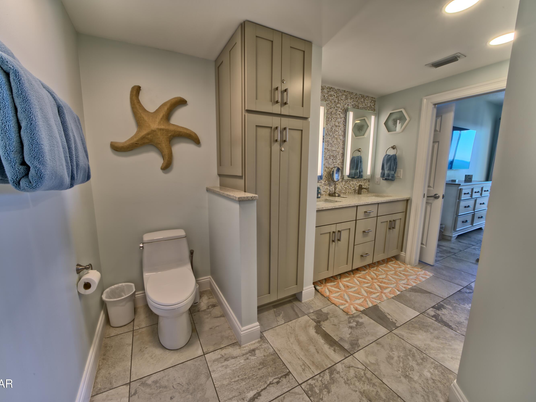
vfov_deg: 89.9
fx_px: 201
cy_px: 201
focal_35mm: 13
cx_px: 247
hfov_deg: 106.0
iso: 200
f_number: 19
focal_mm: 12
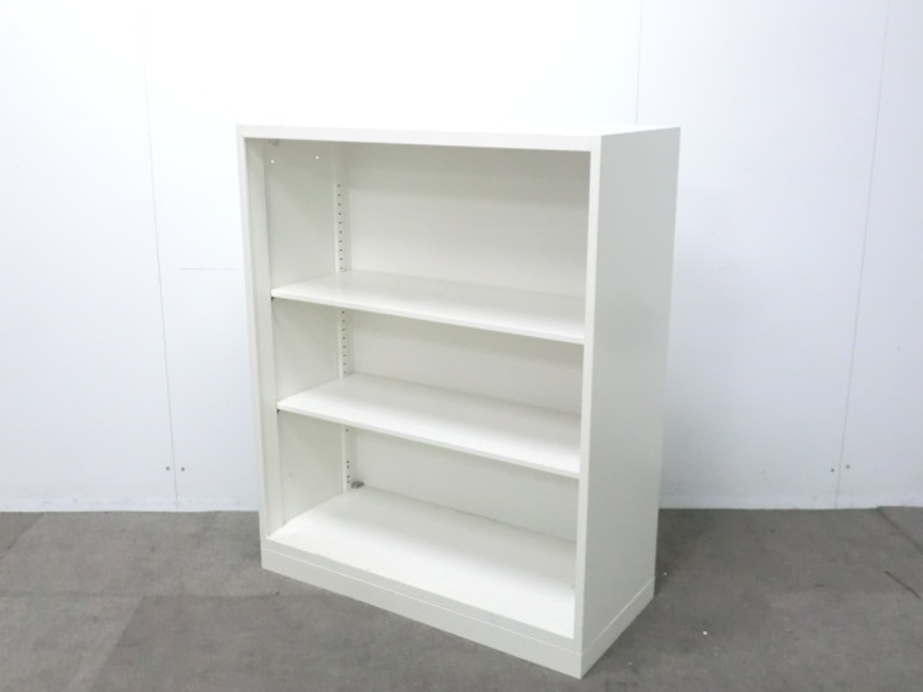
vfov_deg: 37.7
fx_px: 1013
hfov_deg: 49.0
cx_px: 462
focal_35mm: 38
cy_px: 346
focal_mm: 6.9
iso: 800
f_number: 3.9
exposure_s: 1/40
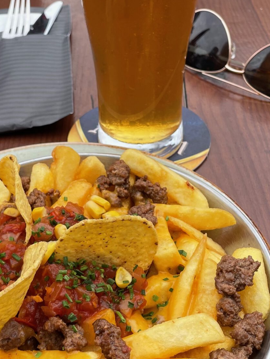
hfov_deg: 24.3
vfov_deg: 32.1
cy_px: 152
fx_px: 624
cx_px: 82
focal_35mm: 60
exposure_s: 1/764
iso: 32
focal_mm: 4.2
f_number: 1.6
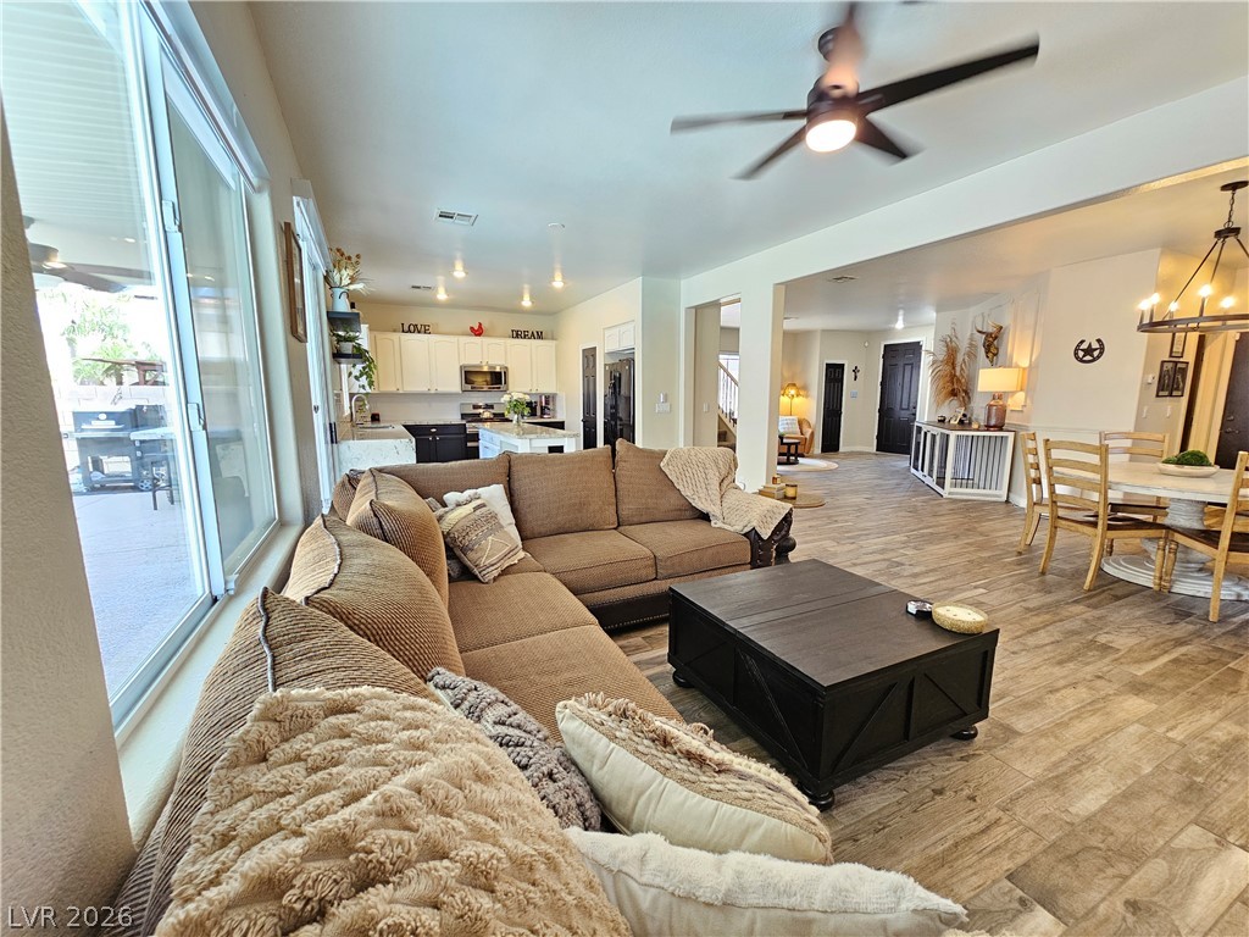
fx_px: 469
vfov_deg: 89.9
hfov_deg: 106.2
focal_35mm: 13
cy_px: 468
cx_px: 624
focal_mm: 2.2
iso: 320
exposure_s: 1/30
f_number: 2.2
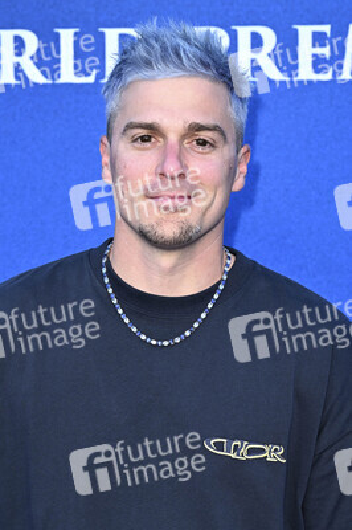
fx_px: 1469
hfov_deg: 13.7
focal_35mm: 100
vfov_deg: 20.4
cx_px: 176
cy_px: 265
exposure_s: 1/250
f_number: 6.3
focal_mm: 100
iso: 800
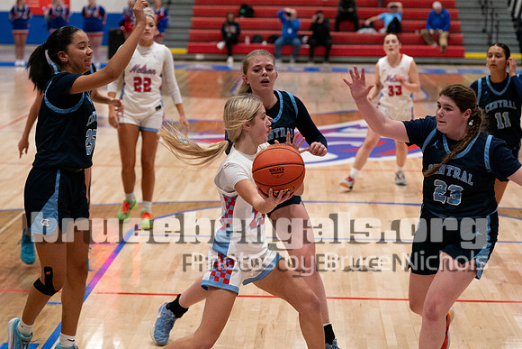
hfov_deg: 22.8
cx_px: 261
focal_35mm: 89
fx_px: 1296
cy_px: 126
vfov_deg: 15.3
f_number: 2.8
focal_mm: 70
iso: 4000
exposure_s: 1/1000
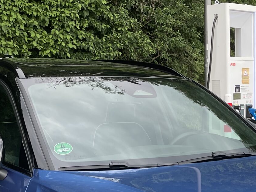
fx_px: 584
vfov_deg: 18.1
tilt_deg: -11.8
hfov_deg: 23.9
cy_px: 203
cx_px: 241
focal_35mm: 79
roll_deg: +0.4
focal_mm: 4.2
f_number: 1.6
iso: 32
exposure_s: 1/425
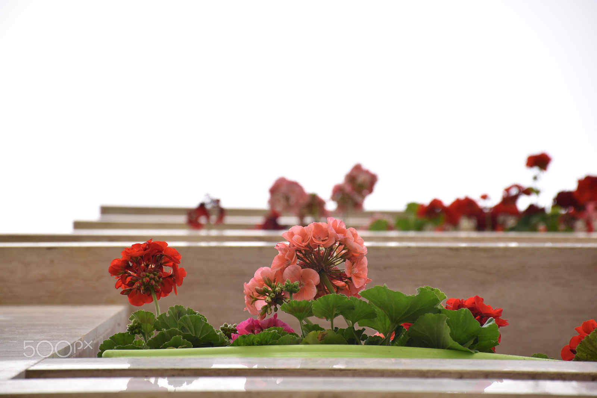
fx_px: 3482
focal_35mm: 210
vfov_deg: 6.5
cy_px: 199
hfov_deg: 9.8
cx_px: 298
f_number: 7.1
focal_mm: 140
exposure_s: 1/200
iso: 125
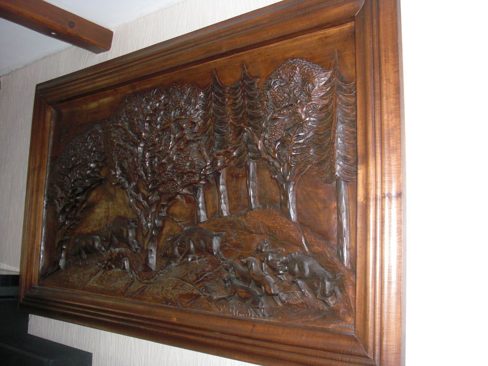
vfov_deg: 39.7
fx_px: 508
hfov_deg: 51.4
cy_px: 183
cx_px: 244
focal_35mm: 36
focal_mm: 6.3
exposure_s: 1/60
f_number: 2.8
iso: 200
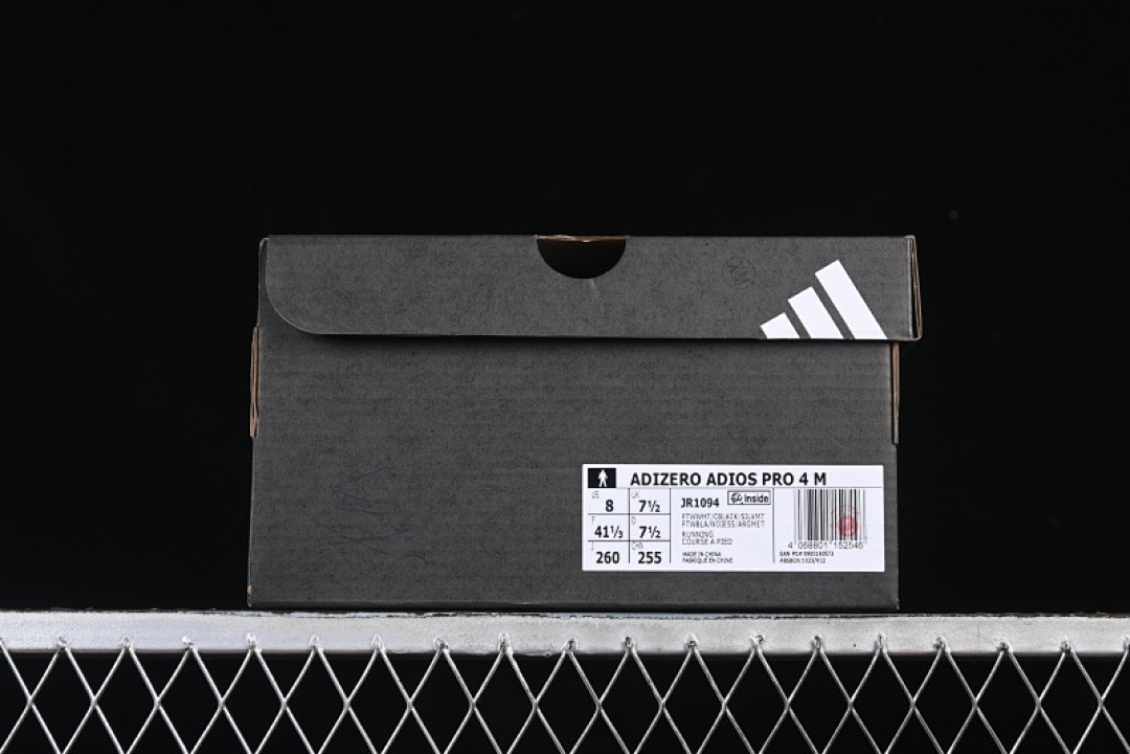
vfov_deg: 18.2
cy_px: 377
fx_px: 2354
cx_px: 565
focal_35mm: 75
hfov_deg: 27.0
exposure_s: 1/80
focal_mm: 50
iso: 160
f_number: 6.3
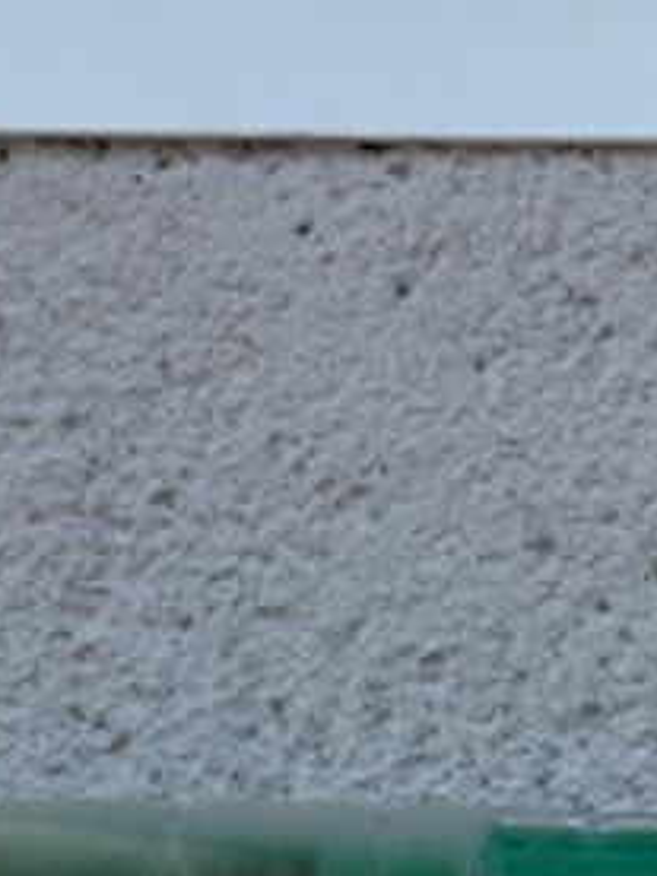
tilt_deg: -4.9
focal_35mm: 88
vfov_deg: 19.2
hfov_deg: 16.6
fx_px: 2227
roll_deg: -0.2
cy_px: 1350
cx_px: 555
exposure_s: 1/1337
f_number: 1.78
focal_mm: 6.76
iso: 80
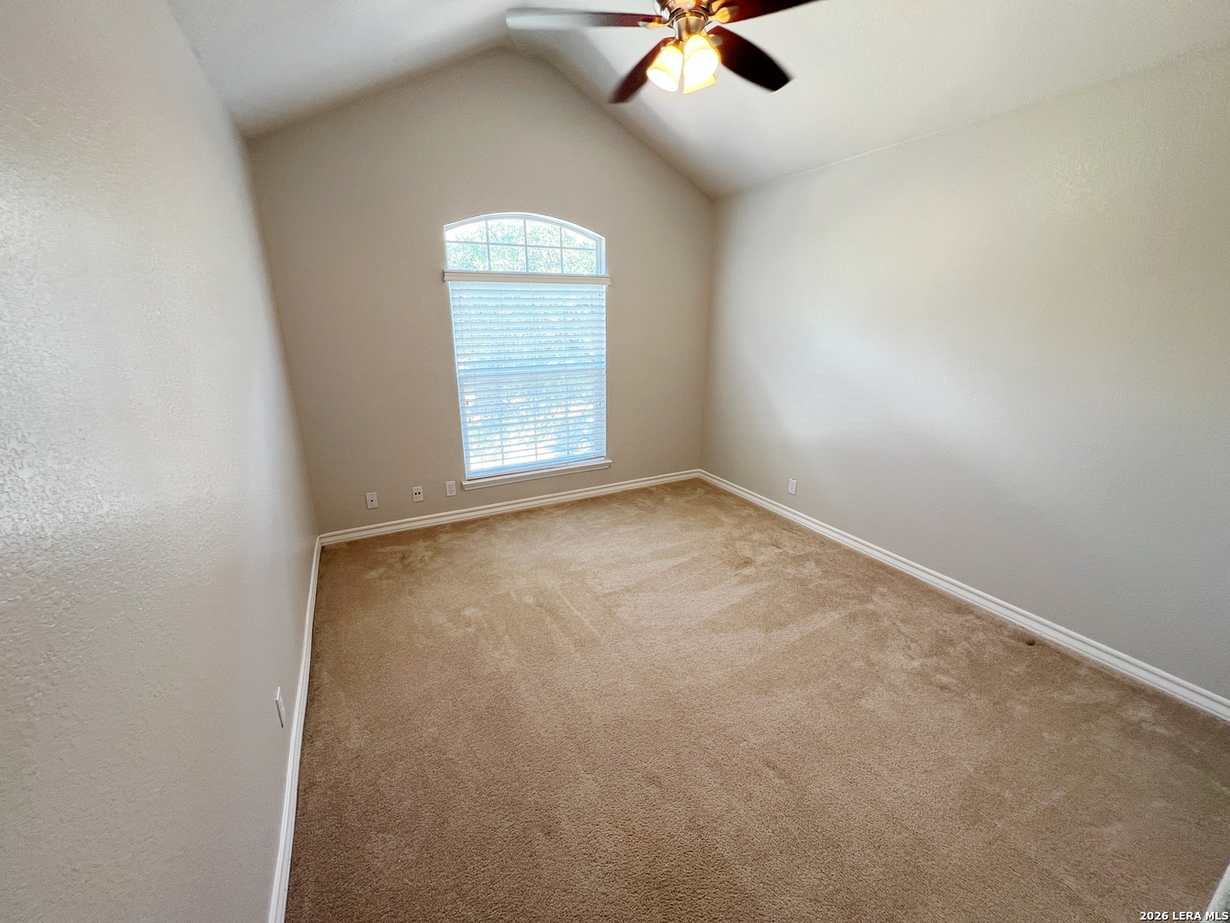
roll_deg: -0.5
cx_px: 615
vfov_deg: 89.9
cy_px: 462
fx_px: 462
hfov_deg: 106.2
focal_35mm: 13
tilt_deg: -16.9
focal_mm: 1.57
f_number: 1.8
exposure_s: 1/30
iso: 80
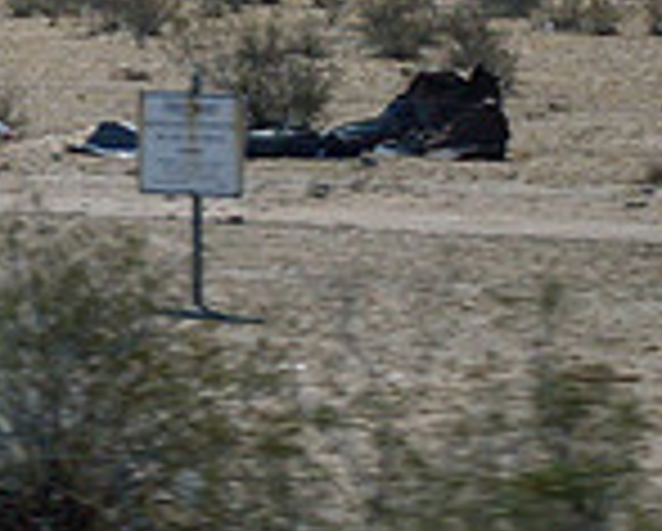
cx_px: -266
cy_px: 92
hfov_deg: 4.9
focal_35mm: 396
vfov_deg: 3.9
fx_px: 7769
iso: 80
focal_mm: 17.1
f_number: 4.8
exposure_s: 1/750
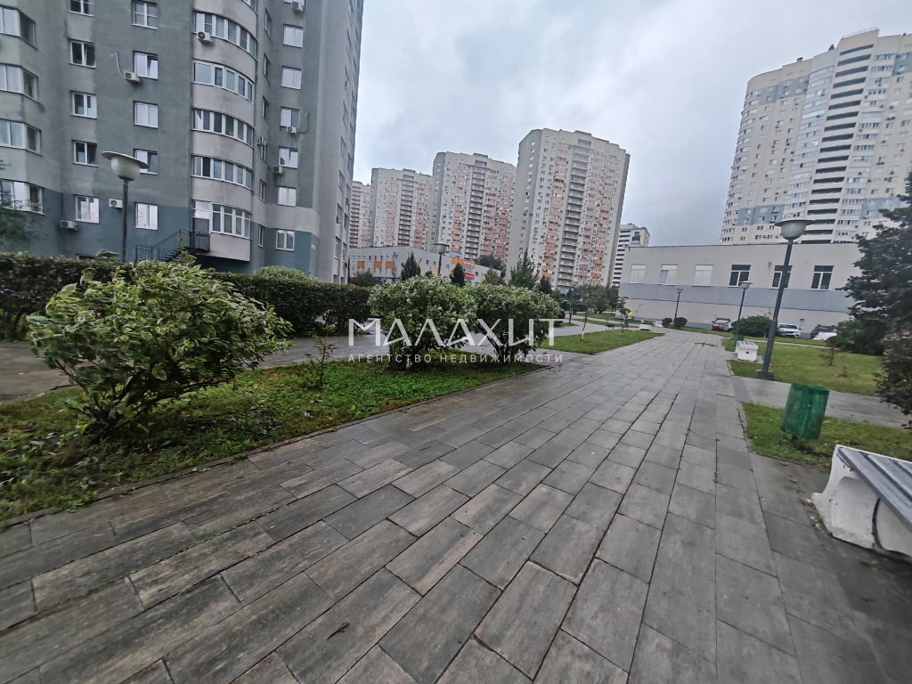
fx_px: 316
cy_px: 342
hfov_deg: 110.5
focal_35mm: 12
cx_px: 456
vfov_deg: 94.5
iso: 50
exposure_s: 1/150
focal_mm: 1.82
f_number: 2
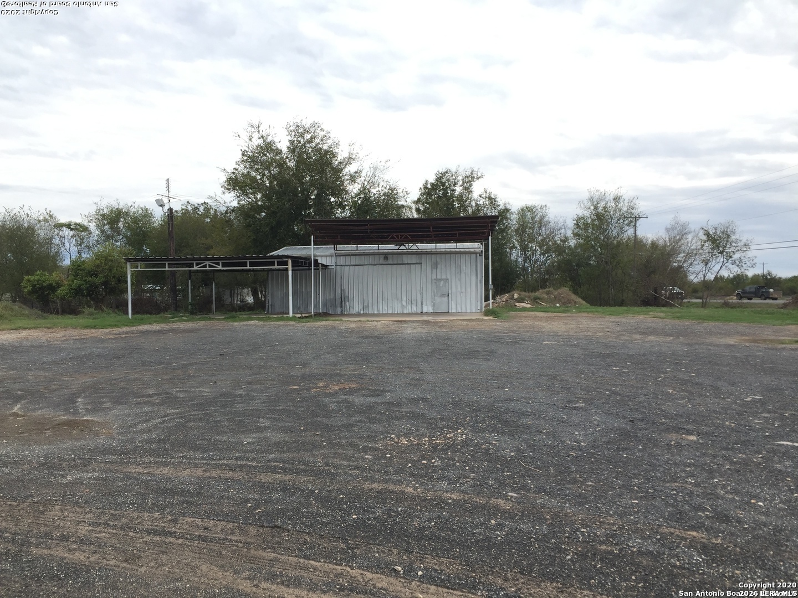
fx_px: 669
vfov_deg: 48.2
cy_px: 299
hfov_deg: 61.7
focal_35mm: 29
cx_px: 399
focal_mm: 4.15
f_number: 2.2
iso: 32
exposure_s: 1/746
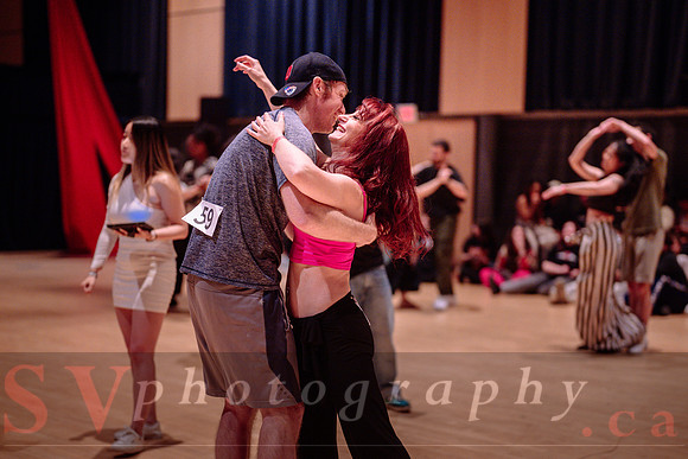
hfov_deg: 32.7
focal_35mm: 61
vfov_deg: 22.1
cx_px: 344
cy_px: 281
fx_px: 1172
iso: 1600
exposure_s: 1/250
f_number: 1.2
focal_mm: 50
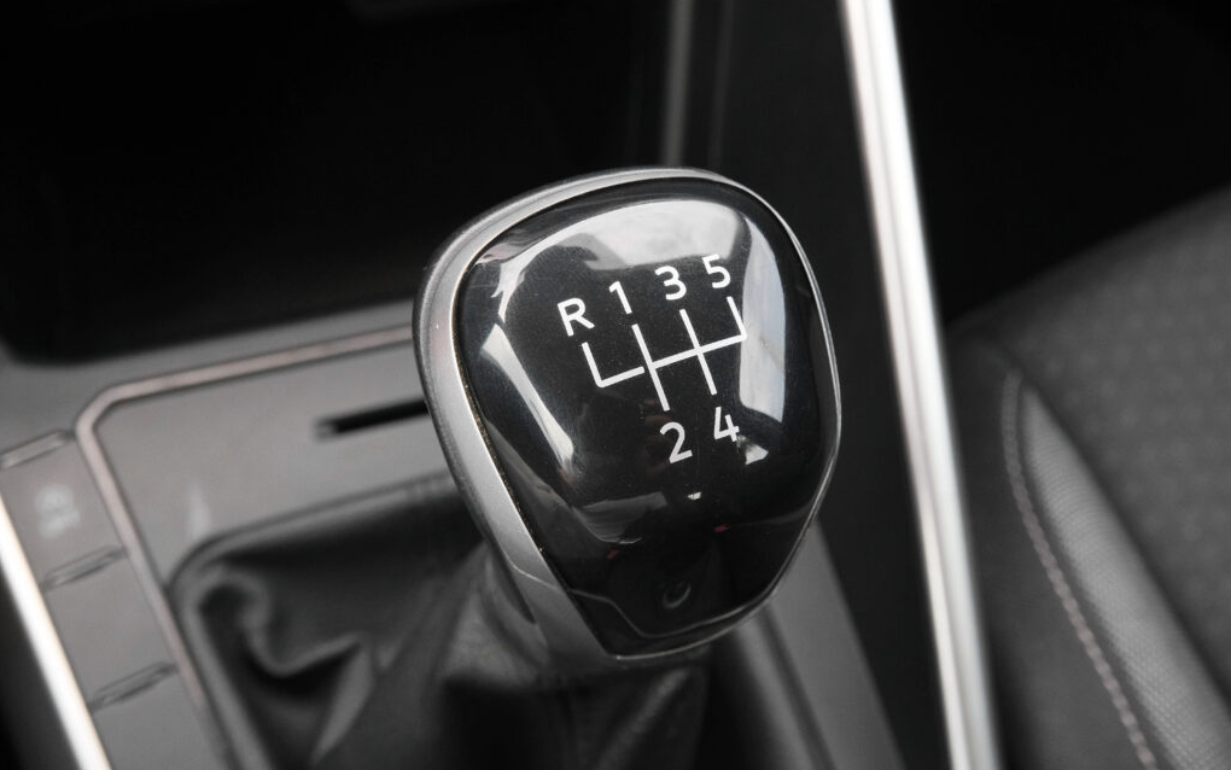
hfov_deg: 45.3
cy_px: 375
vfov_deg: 29.2
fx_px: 1476
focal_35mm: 44
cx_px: 616
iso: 2000
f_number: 9
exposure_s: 1/160
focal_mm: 28.8
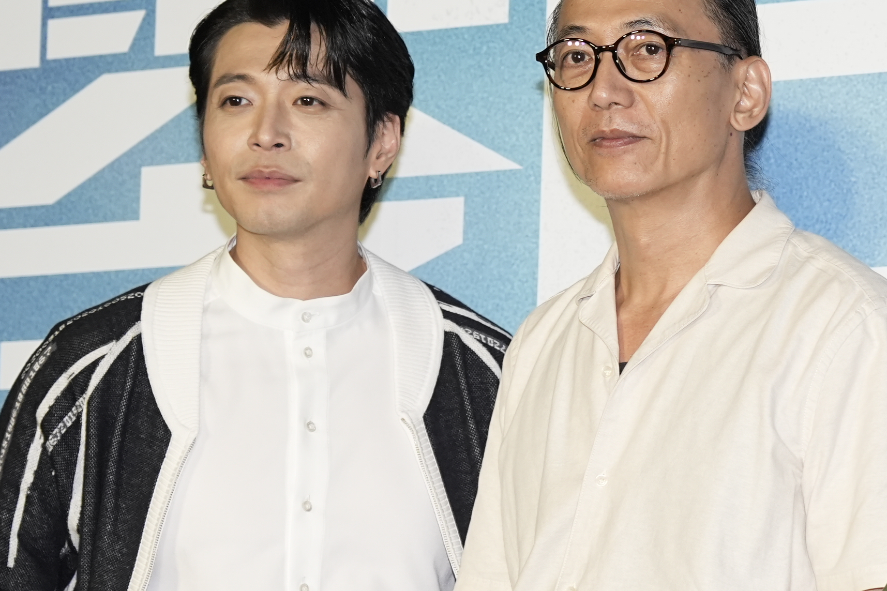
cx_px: 684
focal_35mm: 223
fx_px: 5494
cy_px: 430
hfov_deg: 9.2
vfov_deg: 6.2
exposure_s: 1/200
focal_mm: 83
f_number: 5
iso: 1250
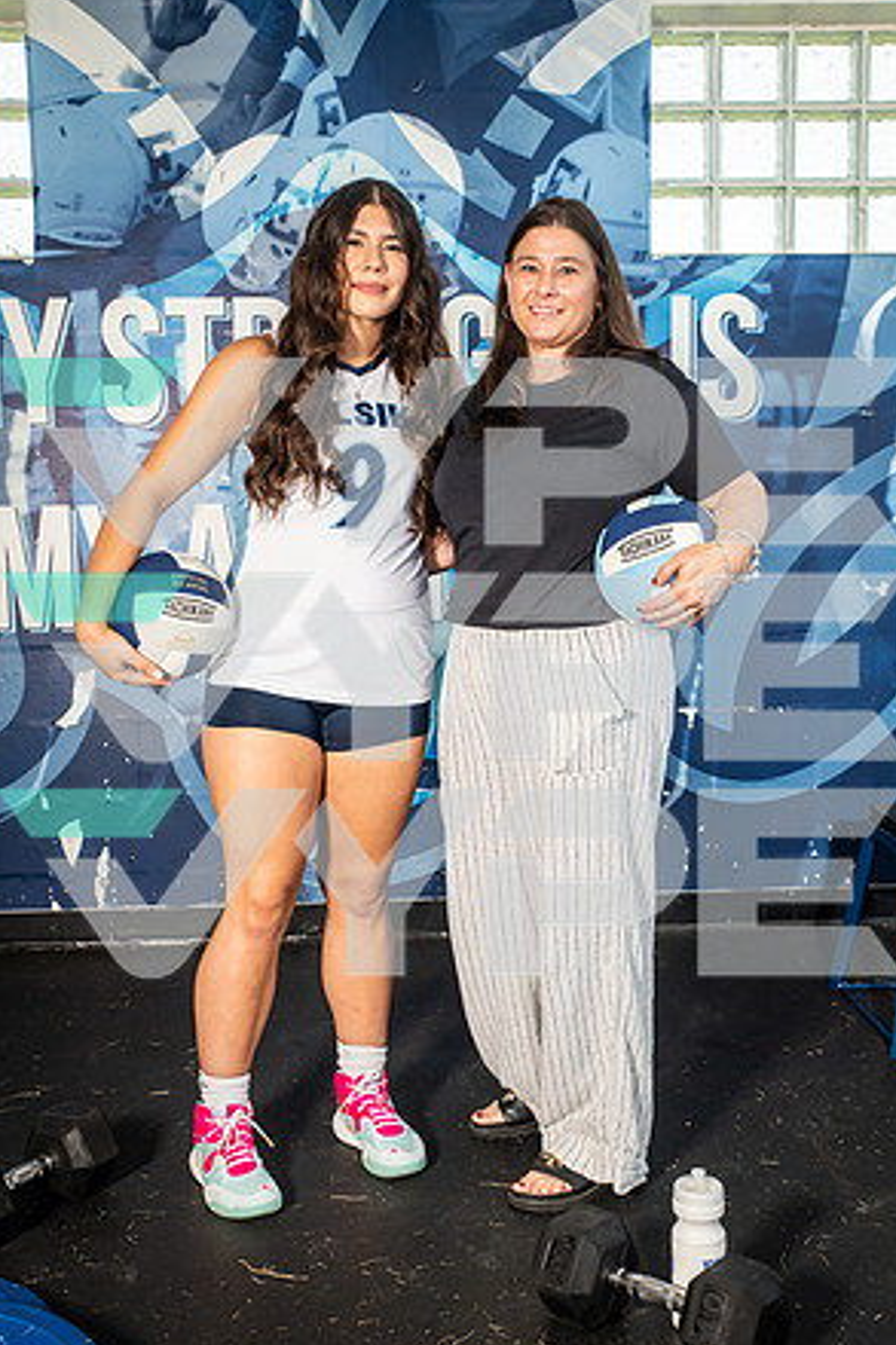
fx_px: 1606
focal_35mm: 43
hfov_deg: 31.2
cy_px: 669
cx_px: 456
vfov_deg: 45.4
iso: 250
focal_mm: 42
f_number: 7.1
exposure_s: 1/250
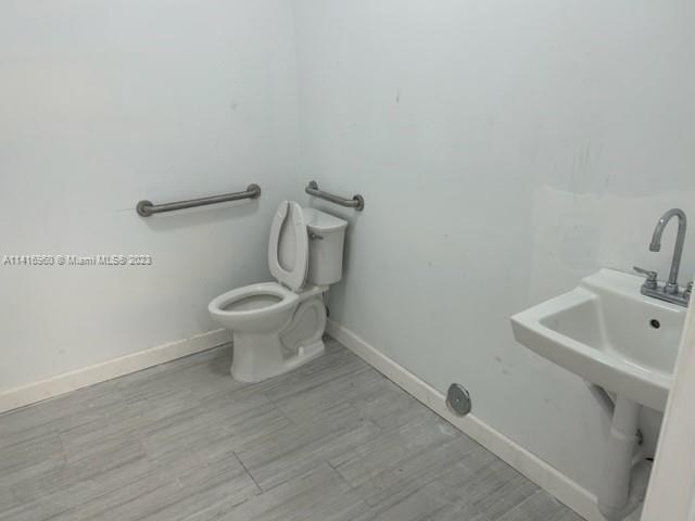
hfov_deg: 67.3
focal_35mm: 26
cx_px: 348
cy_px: 260
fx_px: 522
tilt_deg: -19.9
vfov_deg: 53.1
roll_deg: +2.9
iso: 80
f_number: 1.5
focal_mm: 5.7
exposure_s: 1/120
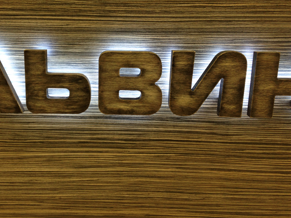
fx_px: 353
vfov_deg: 34.2
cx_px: 106
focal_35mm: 42
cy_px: 84
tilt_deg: -12.8
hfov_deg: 44.4
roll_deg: -1.4
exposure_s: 1/60
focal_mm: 4.12
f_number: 2.4
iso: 50
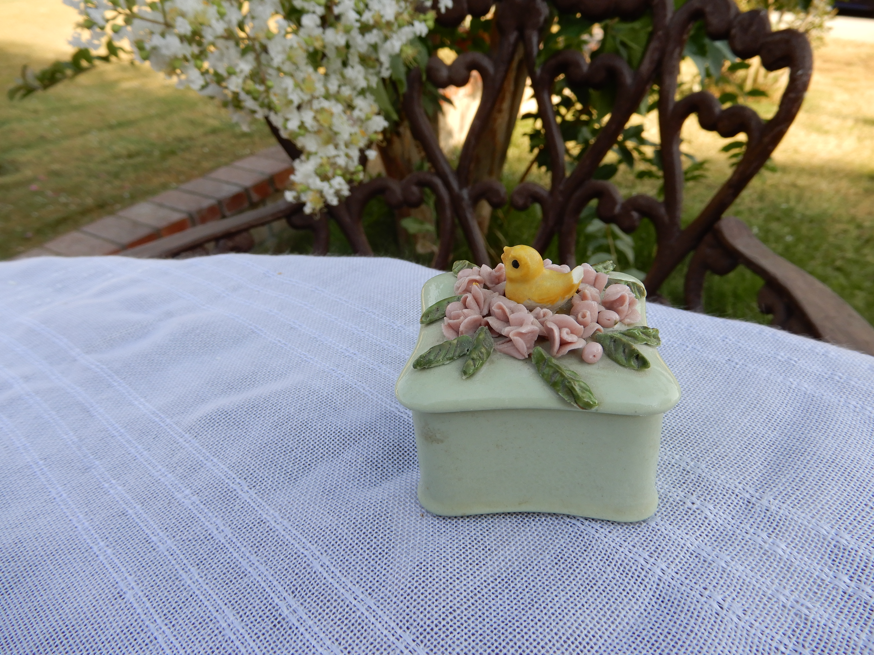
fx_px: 606
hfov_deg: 71.6
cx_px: 437
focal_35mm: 24
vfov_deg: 56.8
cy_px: 328
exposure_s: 1/250
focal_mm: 4.3
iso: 80
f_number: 3.4
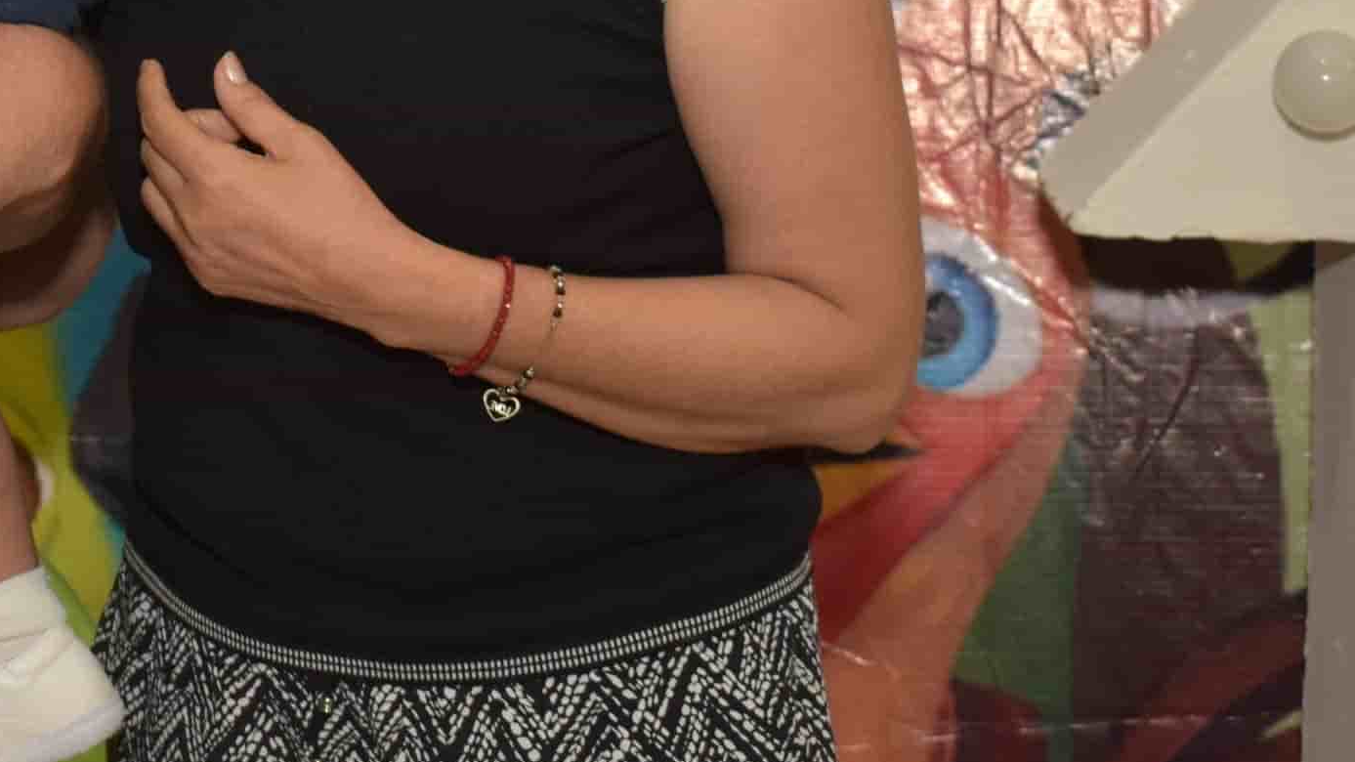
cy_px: -161
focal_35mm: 106
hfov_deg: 19.6
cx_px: 3
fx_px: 3808
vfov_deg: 11.2
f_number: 4.5
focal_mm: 26
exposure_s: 1/60
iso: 400
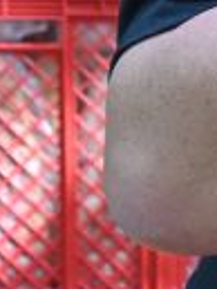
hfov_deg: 4.4
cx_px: 553
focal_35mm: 332
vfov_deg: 6.0
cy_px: 213
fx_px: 2767
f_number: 5
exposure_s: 1/100
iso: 200
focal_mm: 31
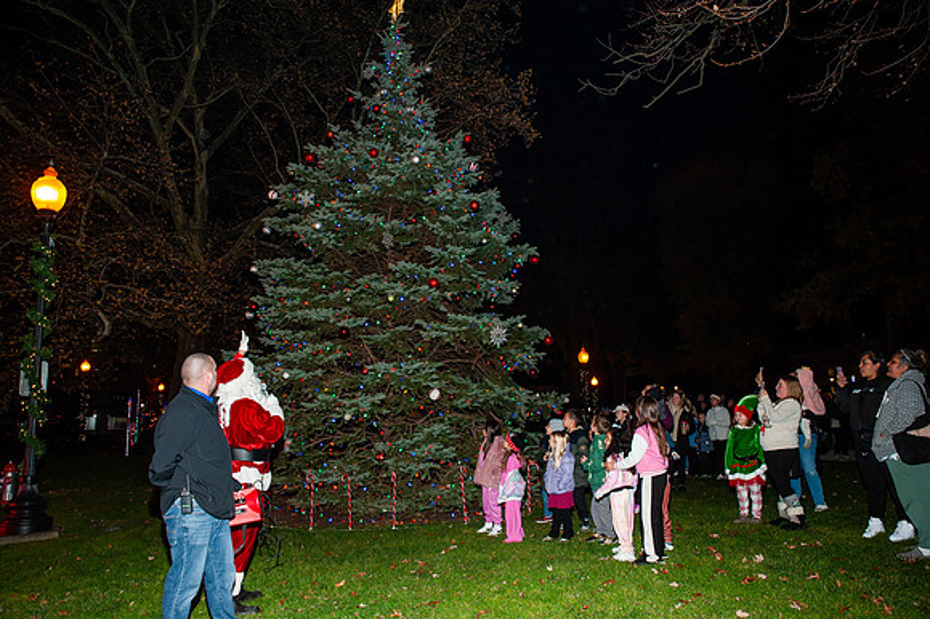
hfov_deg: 73.8
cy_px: 310
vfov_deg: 53.1
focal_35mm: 24
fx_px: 620
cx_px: 465
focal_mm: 24
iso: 500
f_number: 6.3
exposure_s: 1/200
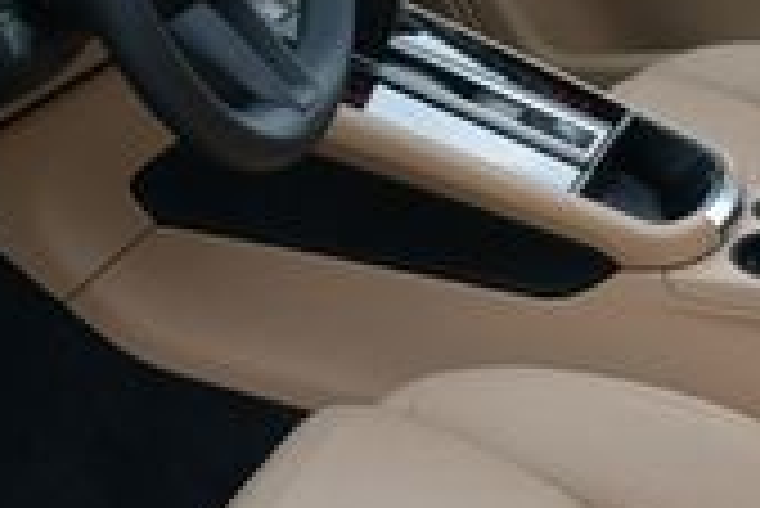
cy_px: 274
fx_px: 2874
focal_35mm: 136
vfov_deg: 10.1
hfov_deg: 15.0
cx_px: 265
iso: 320
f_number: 5.6
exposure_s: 1/250
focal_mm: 18
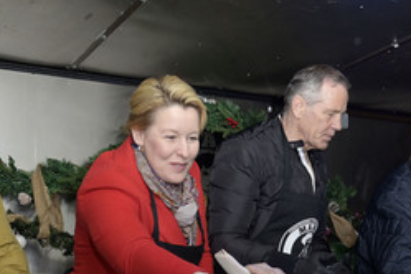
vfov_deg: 22.8
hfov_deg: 34.4
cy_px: 244
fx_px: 662
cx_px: 248
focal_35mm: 58
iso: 1600
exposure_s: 1/250
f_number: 6.3
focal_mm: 32
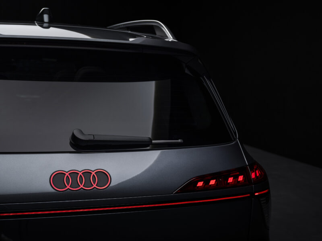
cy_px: 120
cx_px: 161
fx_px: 567
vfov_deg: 24.0
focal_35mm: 61
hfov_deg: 31.7
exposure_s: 1/80
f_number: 8
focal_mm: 76.5
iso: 125
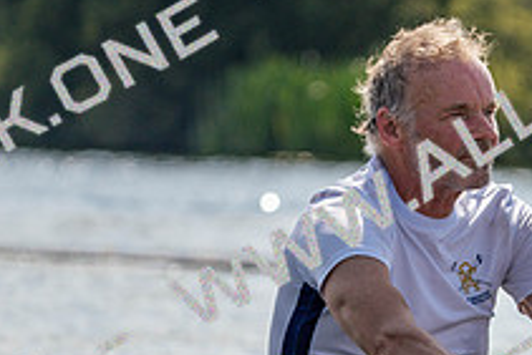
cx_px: 482
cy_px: 331
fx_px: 8133
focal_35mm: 550
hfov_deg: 3.7
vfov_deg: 2.5
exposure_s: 1/1600
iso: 160
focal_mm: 200
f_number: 5.6
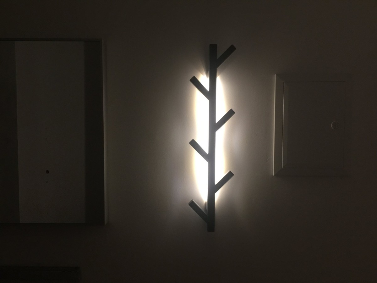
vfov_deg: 48.2
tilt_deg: -3.3
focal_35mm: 29
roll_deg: -0.7
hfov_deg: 61.7
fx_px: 316
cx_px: 188
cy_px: 142
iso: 125
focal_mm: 4.15
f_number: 2.2
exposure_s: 1/10
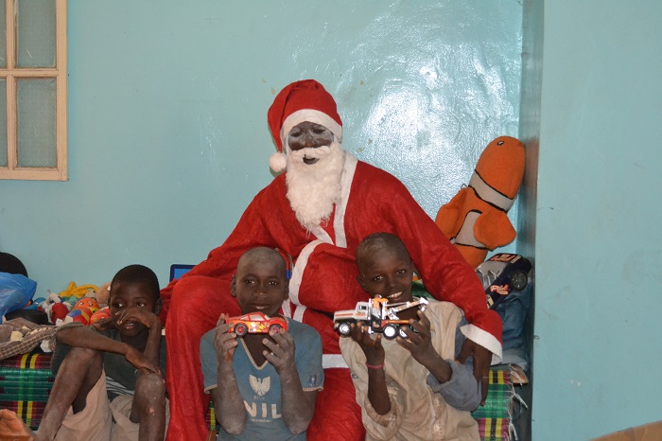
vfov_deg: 28.0
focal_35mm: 48
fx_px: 882
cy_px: 220
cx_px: 331
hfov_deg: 41.1
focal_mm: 32
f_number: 4.8
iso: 3200
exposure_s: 1/60
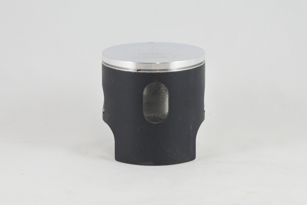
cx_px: 154
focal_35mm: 81
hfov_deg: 25.1
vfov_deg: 16.9
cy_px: 102
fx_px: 691
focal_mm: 30
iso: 800
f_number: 5.6
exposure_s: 1/125
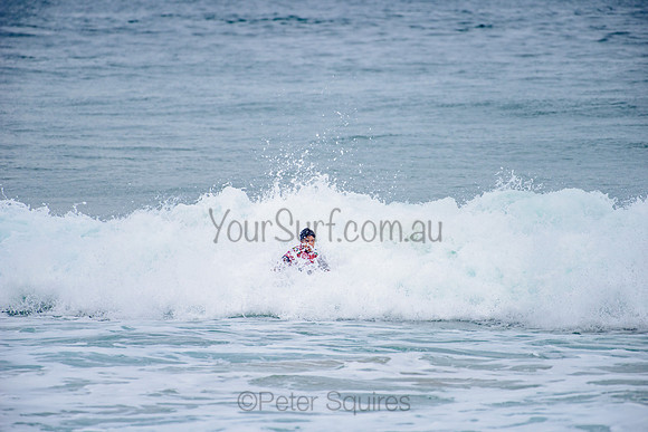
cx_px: 324
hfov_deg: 4.1
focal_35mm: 500
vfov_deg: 2.8
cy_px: 216
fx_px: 9003
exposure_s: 1/2000
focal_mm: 500
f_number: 5.6
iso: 400
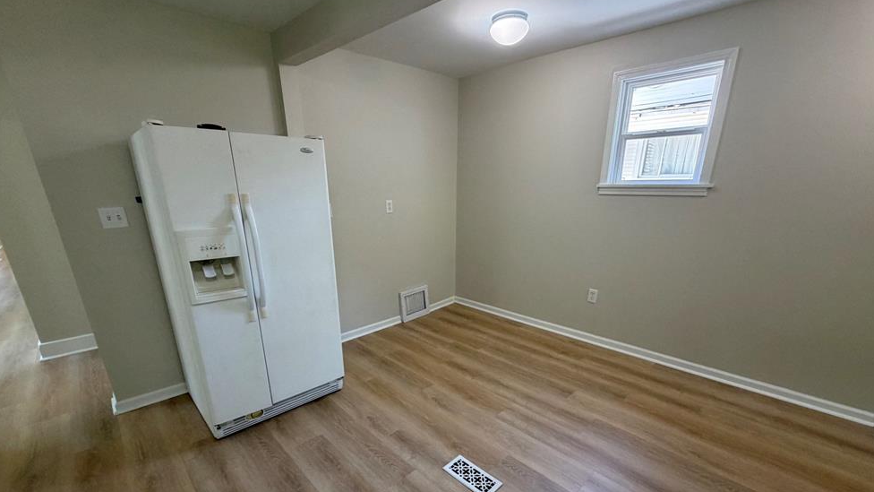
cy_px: 307
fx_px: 371
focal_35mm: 16
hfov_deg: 99.4
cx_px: 435
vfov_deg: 66.1
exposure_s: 1/60
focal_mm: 2.22
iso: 160
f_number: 2.2
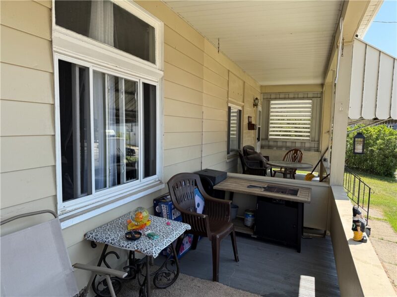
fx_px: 275
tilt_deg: -5.5
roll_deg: -1.6
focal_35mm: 24
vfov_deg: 56.8
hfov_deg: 71.6
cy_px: 148
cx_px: 198
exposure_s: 1/1230
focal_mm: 6.76
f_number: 1.78
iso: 100
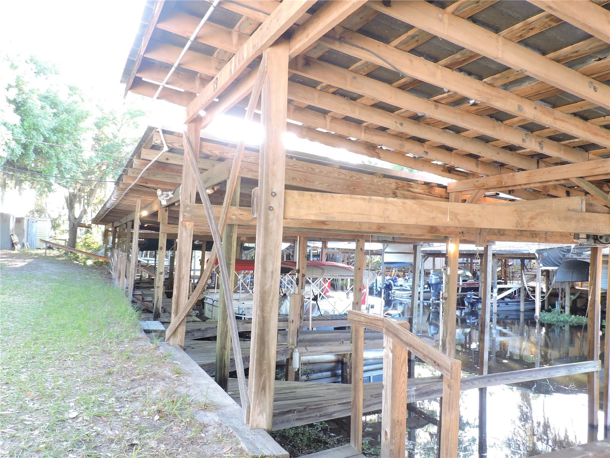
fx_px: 493
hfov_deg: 63.4
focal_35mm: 28
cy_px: 229
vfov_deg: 49.7
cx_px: 305
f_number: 3.1
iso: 180
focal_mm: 5
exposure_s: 1/30
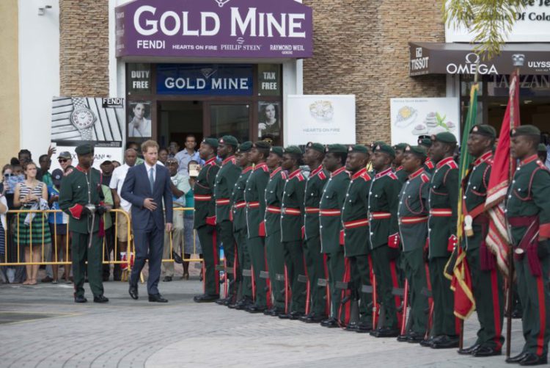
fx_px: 2293
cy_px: 184
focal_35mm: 150
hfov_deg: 13.7
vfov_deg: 9.2
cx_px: 275
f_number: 7.1
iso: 100
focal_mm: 150
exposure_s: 1/200
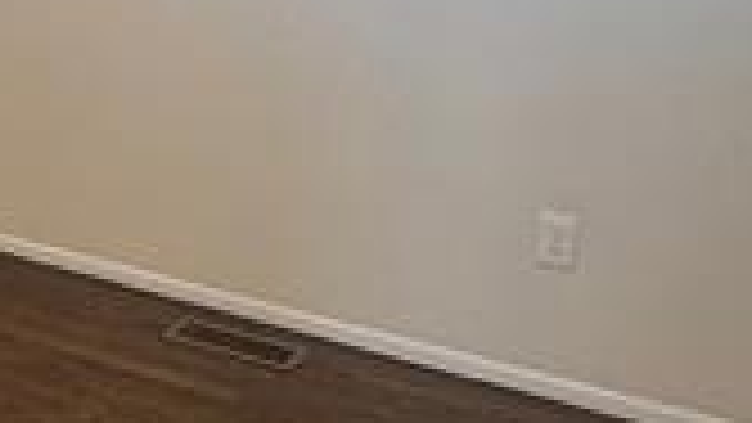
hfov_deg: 26.5
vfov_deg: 17.1
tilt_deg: -16.6
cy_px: 94
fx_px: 1396
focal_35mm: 70
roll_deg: +2.6
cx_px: -167
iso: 160
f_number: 2.2
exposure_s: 1/120
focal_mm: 2.22
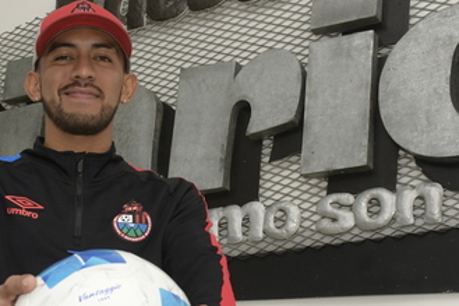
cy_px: 221
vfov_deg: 18.3
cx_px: 172
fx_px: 942
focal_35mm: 74
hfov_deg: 27.3
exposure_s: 1/160
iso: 1250
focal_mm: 27
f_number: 8
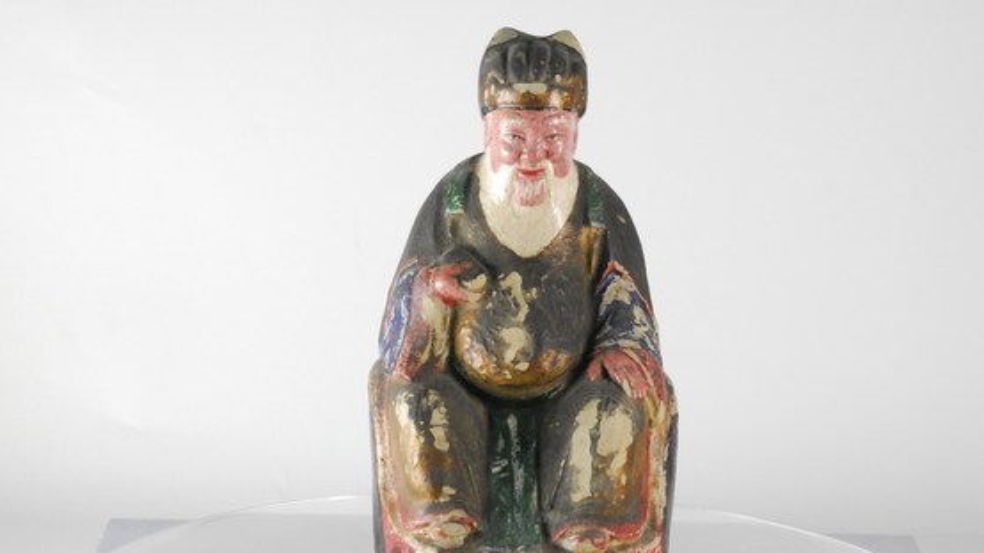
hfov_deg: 26.5
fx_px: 2086
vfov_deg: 15.1
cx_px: 524
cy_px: 324
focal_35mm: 80
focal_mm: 44
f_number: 8
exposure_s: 1/60
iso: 1600
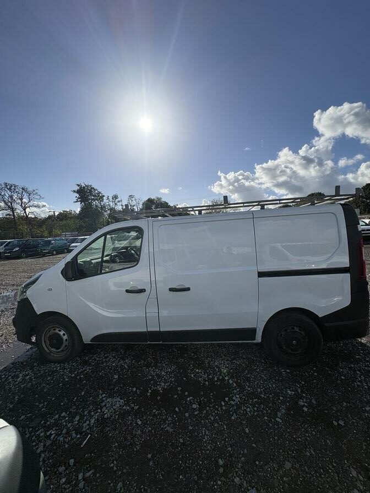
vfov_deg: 102.1
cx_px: 185
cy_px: 246
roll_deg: -1.2
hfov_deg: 85.7
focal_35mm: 14
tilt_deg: +4.1
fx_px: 200
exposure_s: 1/4132
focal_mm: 2.22
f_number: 2.2
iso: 50
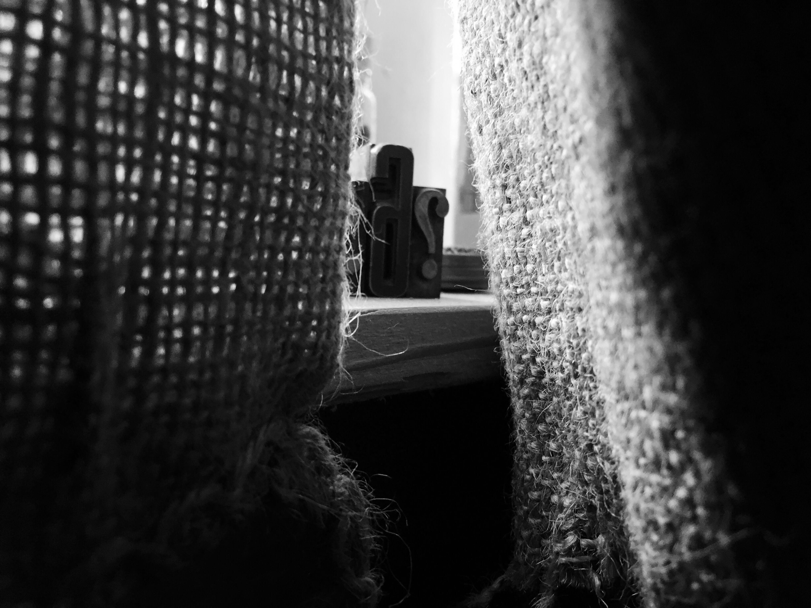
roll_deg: -1.9
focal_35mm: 29
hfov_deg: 61.7
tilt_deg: -3.4
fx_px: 679
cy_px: 304
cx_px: 406
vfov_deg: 48.2
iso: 80
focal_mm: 4.15
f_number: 2.2
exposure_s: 1/30
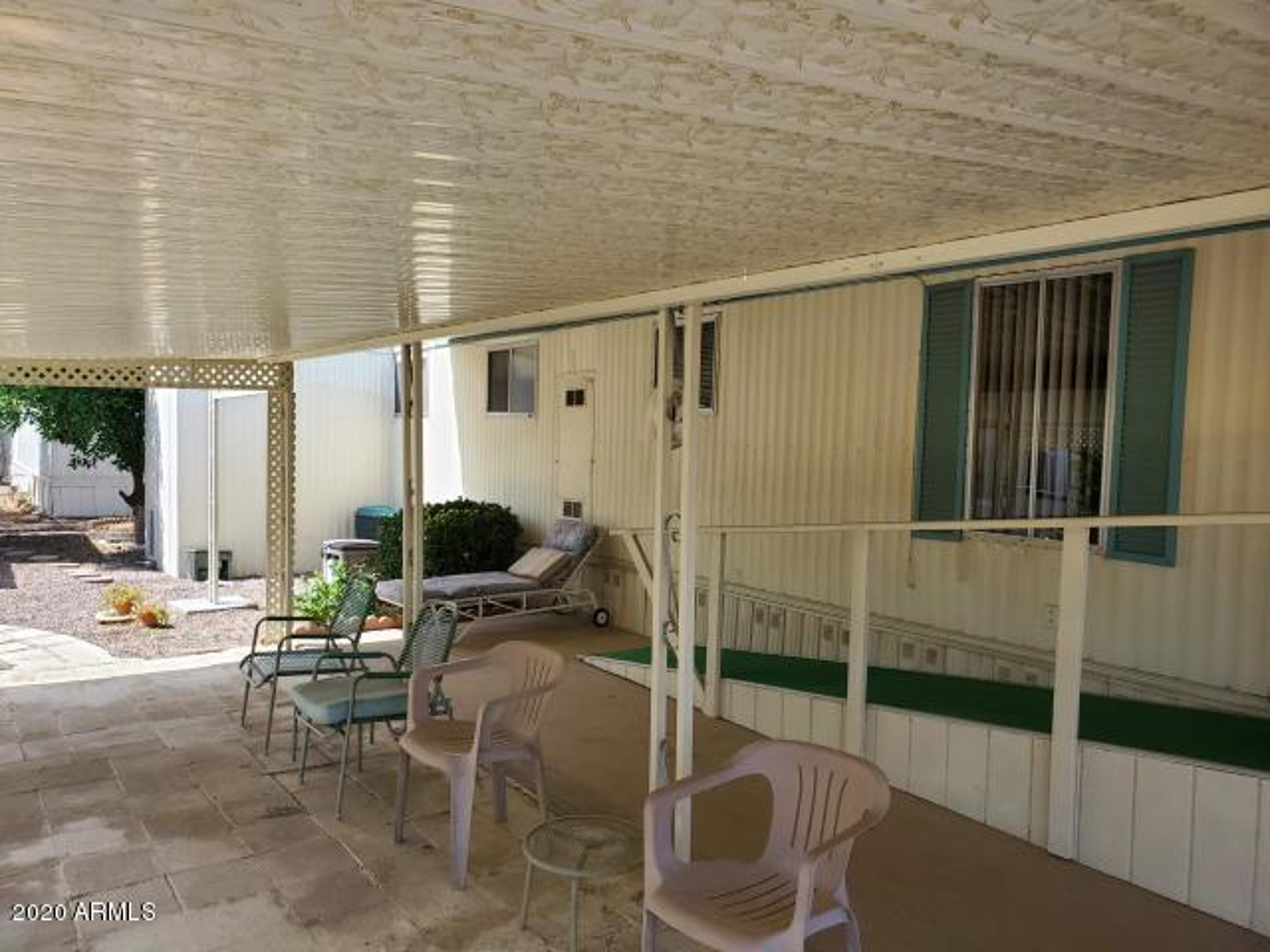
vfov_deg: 53.1
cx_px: 635
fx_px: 954
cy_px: 476
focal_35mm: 26
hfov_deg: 67.3
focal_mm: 4.3
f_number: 2.4
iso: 50
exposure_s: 1/380
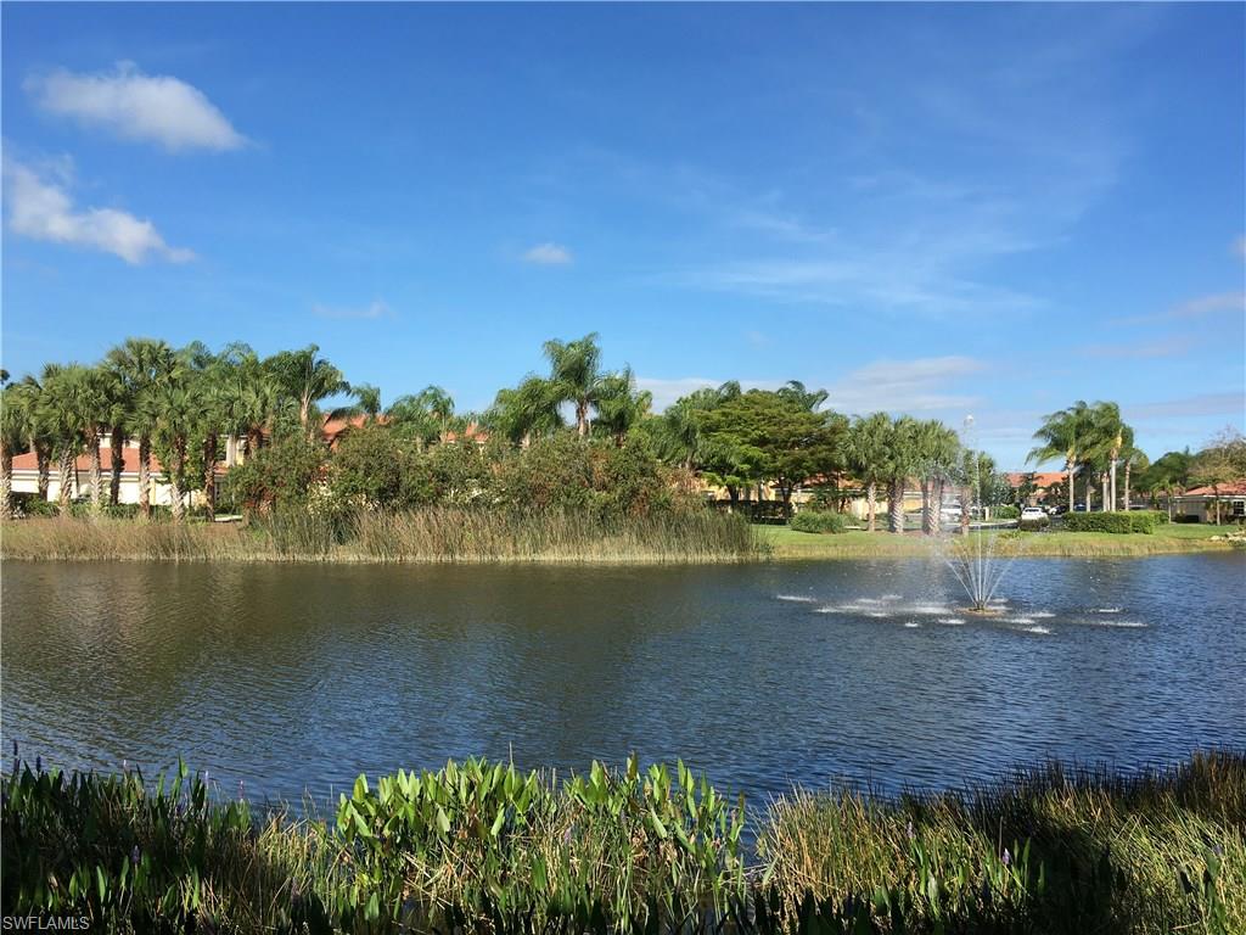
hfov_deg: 61.7
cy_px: 468
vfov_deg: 48.2
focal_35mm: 29
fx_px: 1044
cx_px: 623
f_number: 2.2
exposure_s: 1/1304
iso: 25
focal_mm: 4.15
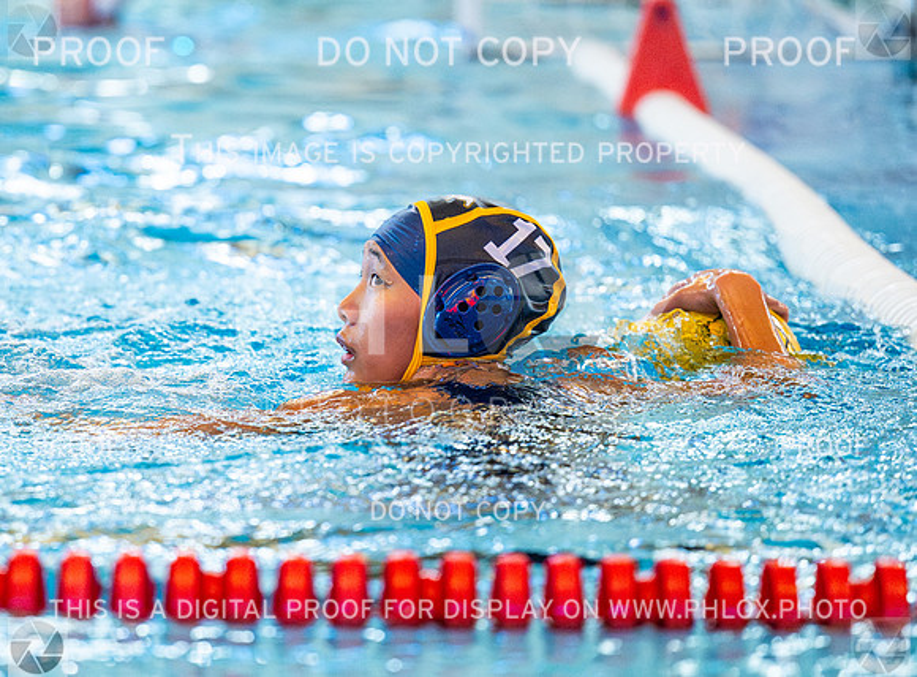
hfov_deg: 11.1
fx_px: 4725
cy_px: 281
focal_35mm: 179
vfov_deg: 8.2
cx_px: 289
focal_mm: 110
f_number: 2.8
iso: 3200
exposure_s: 1/640
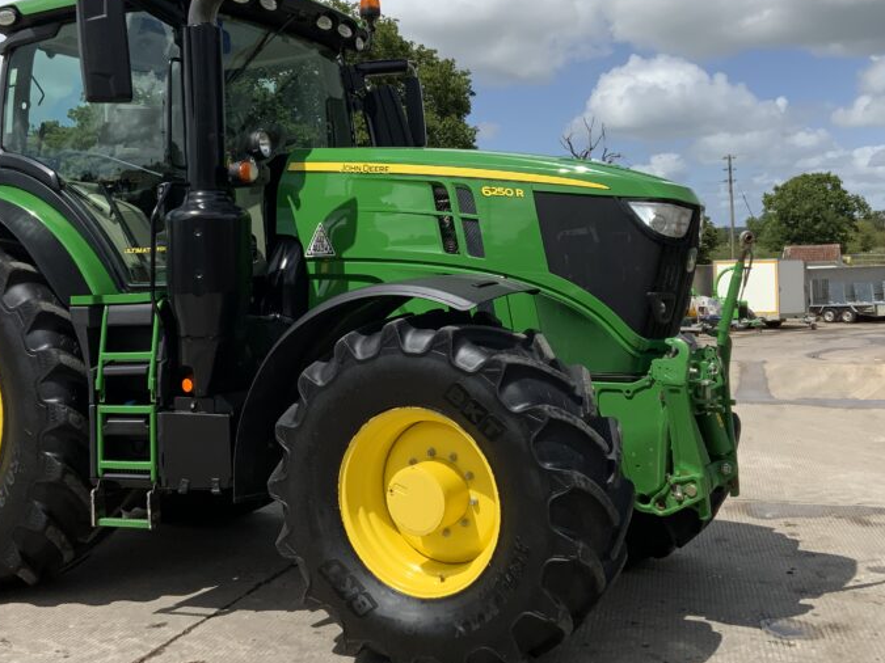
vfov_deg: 32.7
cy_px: 253
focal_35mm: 44
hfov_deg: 42.9
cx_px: 403
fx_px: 1125
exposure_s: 1/2959
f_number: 1.8
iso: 20
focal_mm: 3
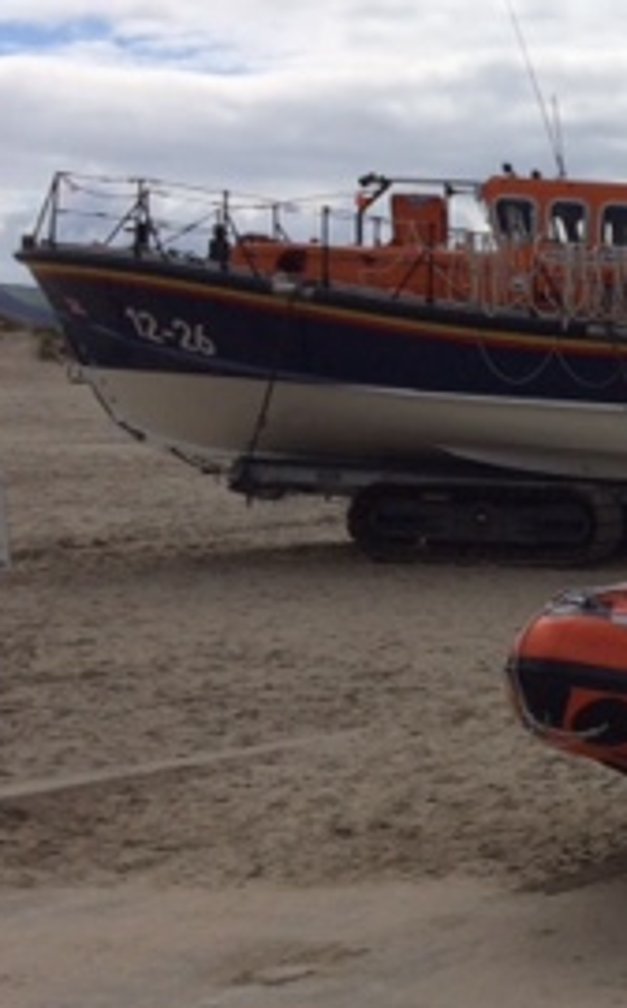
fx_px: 2002
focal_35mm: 73
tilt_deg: -3.6
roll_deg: +0.2
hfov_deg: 15.1
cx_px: 1172
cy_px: 526
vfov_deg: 28.2
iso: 32
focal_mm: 4.15
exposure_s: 1/5882
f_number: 2.2
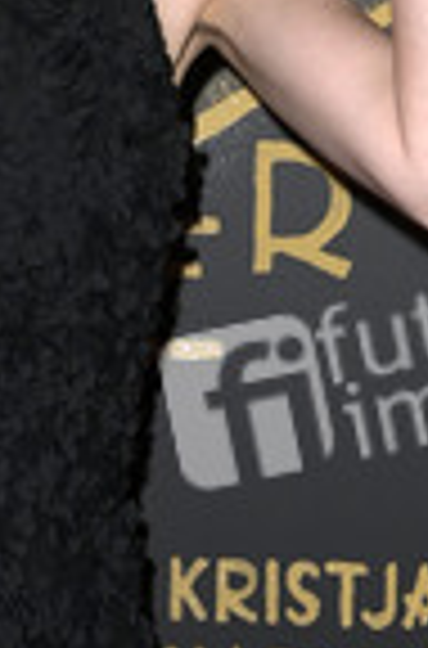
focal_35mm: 156
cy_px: 158
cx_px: -18
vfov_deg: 13.2
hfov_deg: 8.7
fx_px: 2802
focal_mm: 56
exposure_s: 1/160
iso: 800
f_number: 5
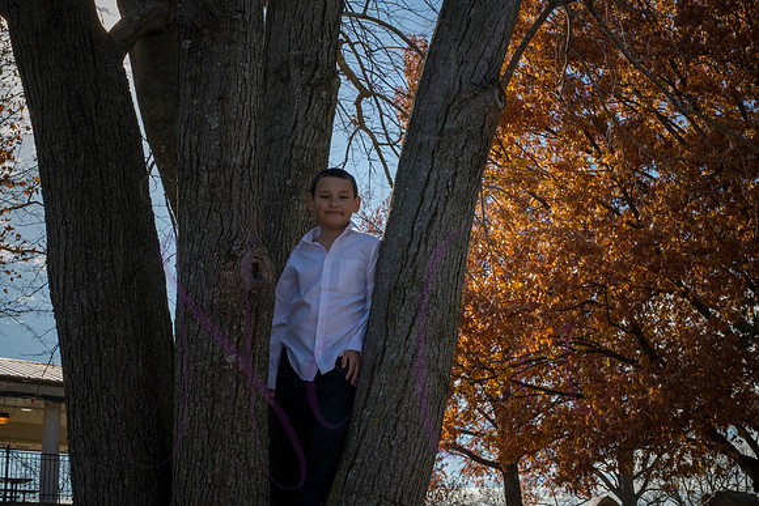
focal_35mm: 50
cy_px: 253
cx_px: 380
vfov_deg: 27.0
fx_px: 1054
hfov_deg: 39.6
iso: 400
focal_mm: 50
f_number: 16
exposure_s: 1/200
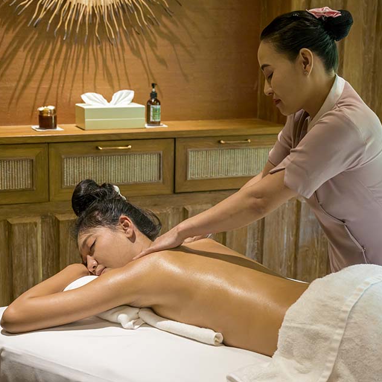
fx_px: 724
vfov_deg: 29.6
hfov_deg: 29.5
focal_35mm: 58
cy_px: 189
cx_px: 170
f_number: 4.5
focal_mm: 45
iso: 4000
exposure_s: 1/200
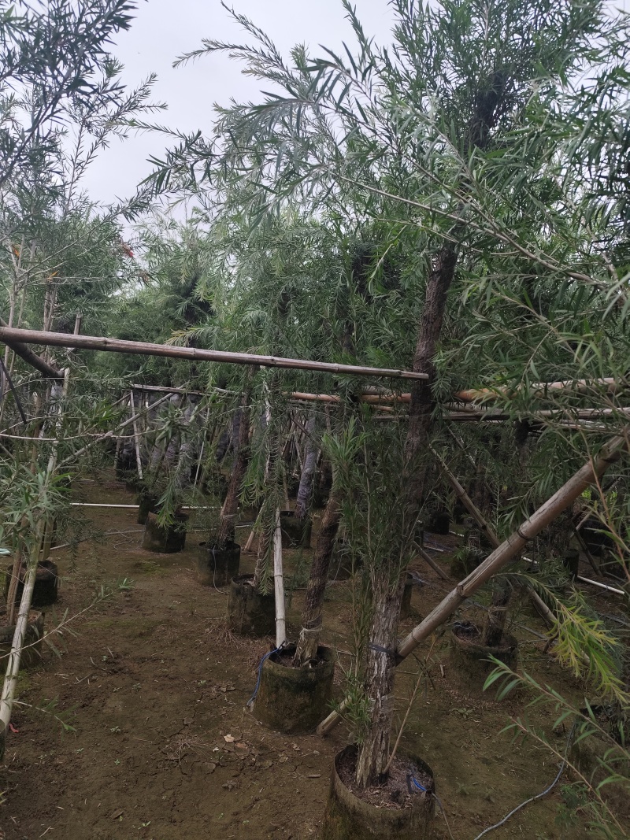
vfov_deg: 73.9
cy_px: 420
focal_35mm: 23
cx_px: 315
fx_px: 558
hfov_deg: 58.9
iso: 50
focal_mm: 6.19
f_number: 1.65
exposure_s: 1/315
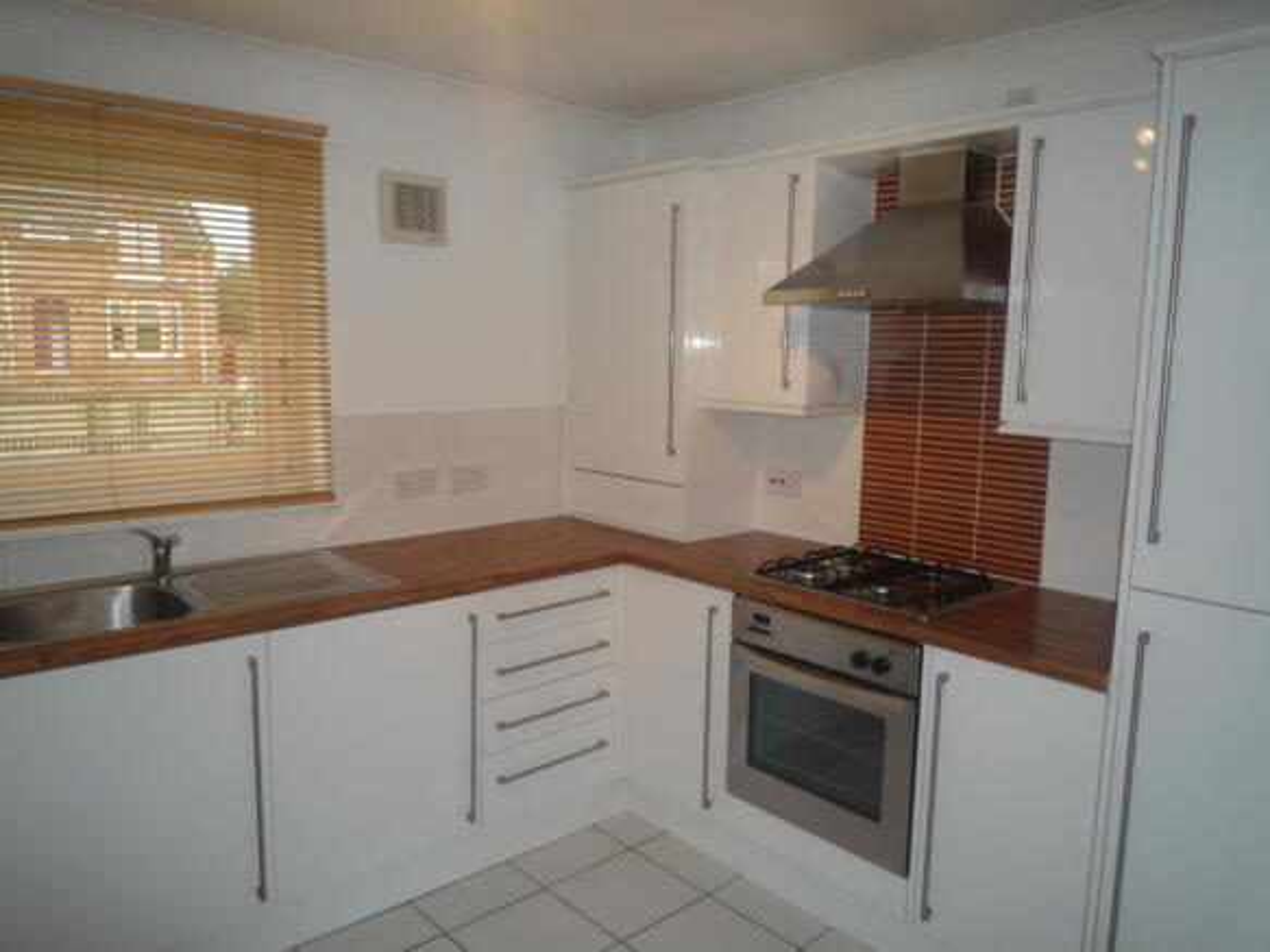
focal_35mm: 25
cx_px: 635
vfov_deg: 54.9
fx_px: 917
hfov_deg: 69.4
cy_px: 476
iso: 100
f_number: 2.8
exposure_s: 1/30
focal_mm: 4.4
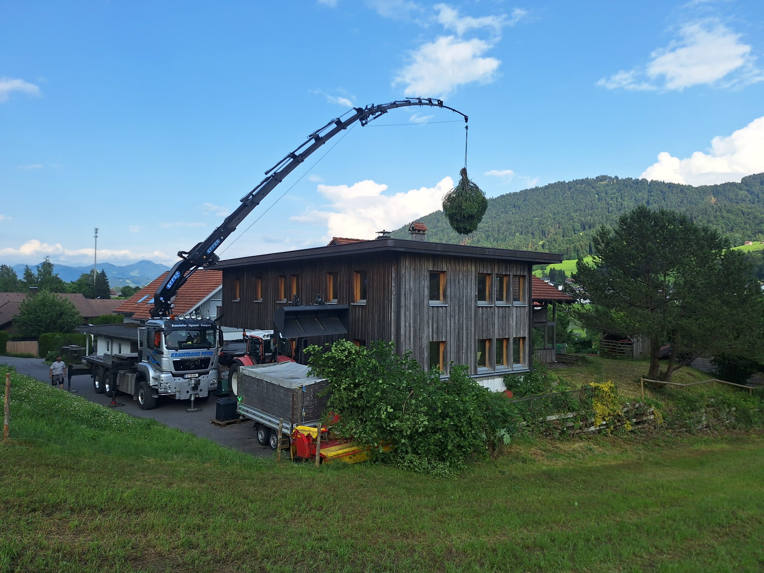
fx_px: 508
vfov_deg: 58.9
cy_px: 286
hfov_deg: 73.9
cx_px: 382
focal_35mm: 23
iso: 40
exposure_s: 1/2232
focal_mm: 5.54
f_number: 1.8
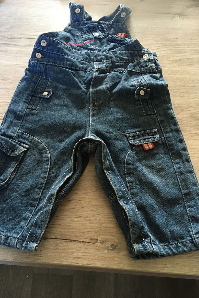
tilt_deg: -61.9
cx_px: 85
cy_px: 148
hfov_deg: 42.2
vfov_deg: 60.3
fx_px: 257
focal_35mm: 31
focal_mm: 4.15
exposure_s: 1/20
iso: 200
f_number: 2.2
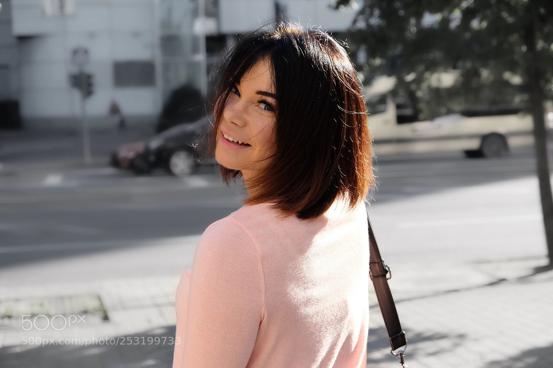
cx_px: 276
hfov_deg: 27.7
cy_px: 184
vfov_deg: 18.7
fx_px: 1121
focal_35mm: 73
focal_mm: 48.4
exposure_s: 1/400
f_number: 5
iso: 400
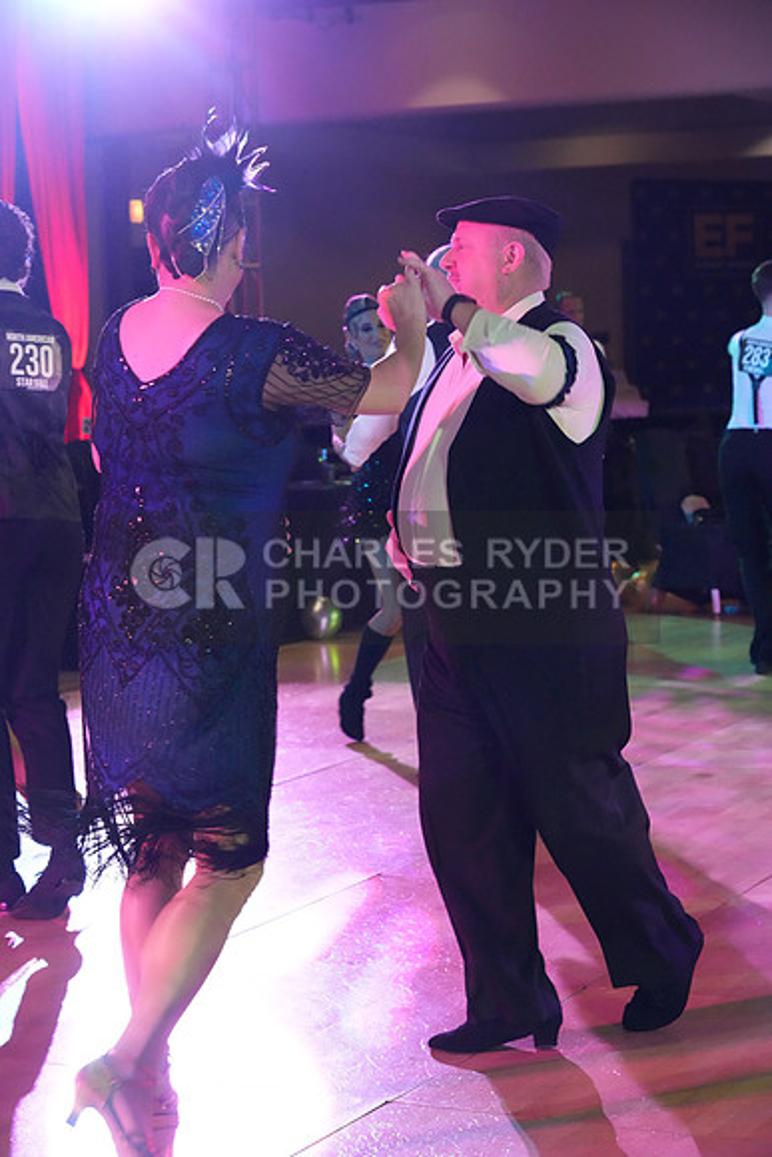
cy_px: 578
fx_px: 2572
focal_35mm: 80
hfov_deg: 17.1
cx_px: 386
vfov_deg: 25.4
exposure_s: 1/250
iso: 10000
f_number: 6.3
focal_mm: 80
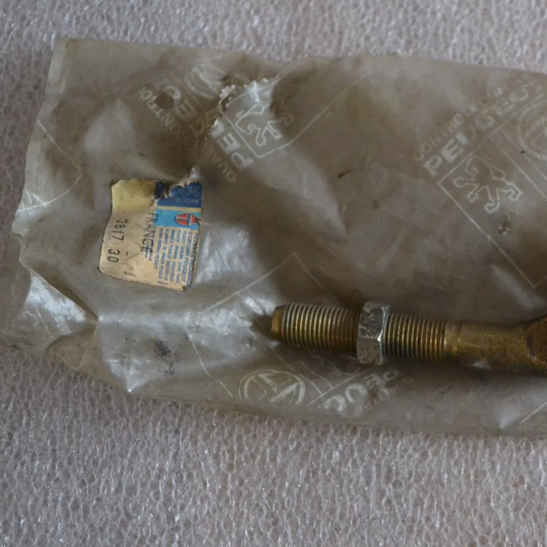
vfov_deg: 29.1
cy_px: 265
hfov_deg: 28.2
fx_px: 1055
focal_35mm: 59
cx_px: 473
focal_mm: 26
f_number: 4.2
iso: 2500
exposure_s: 1/60
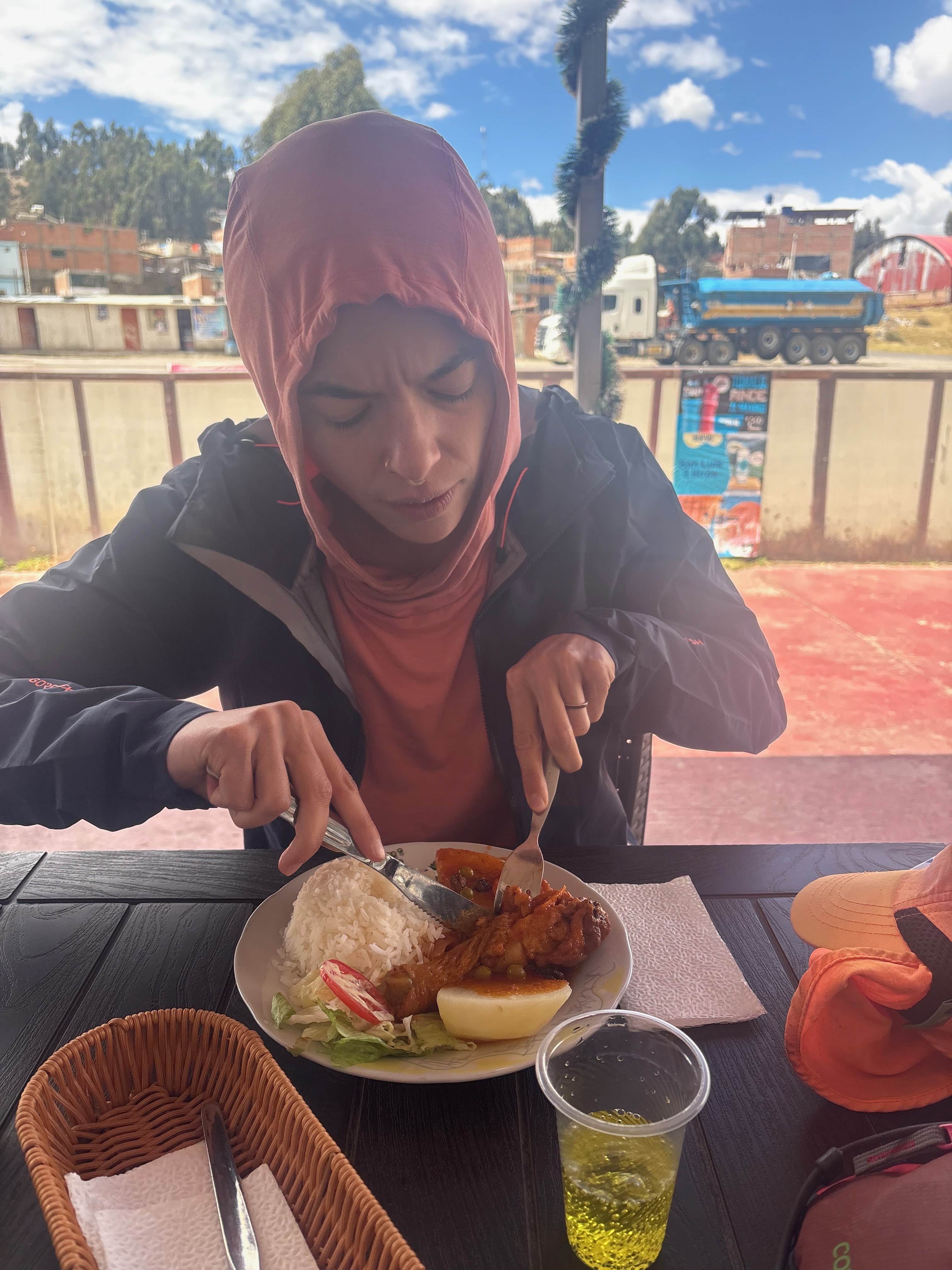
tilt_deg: -15.2
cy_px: 635
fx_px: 953
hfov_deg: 53.1
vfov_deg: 67.3
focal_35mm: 26
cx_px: 476
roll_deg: -0.3
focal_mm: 5.96
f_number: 1.6
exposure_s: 1/576
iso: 64
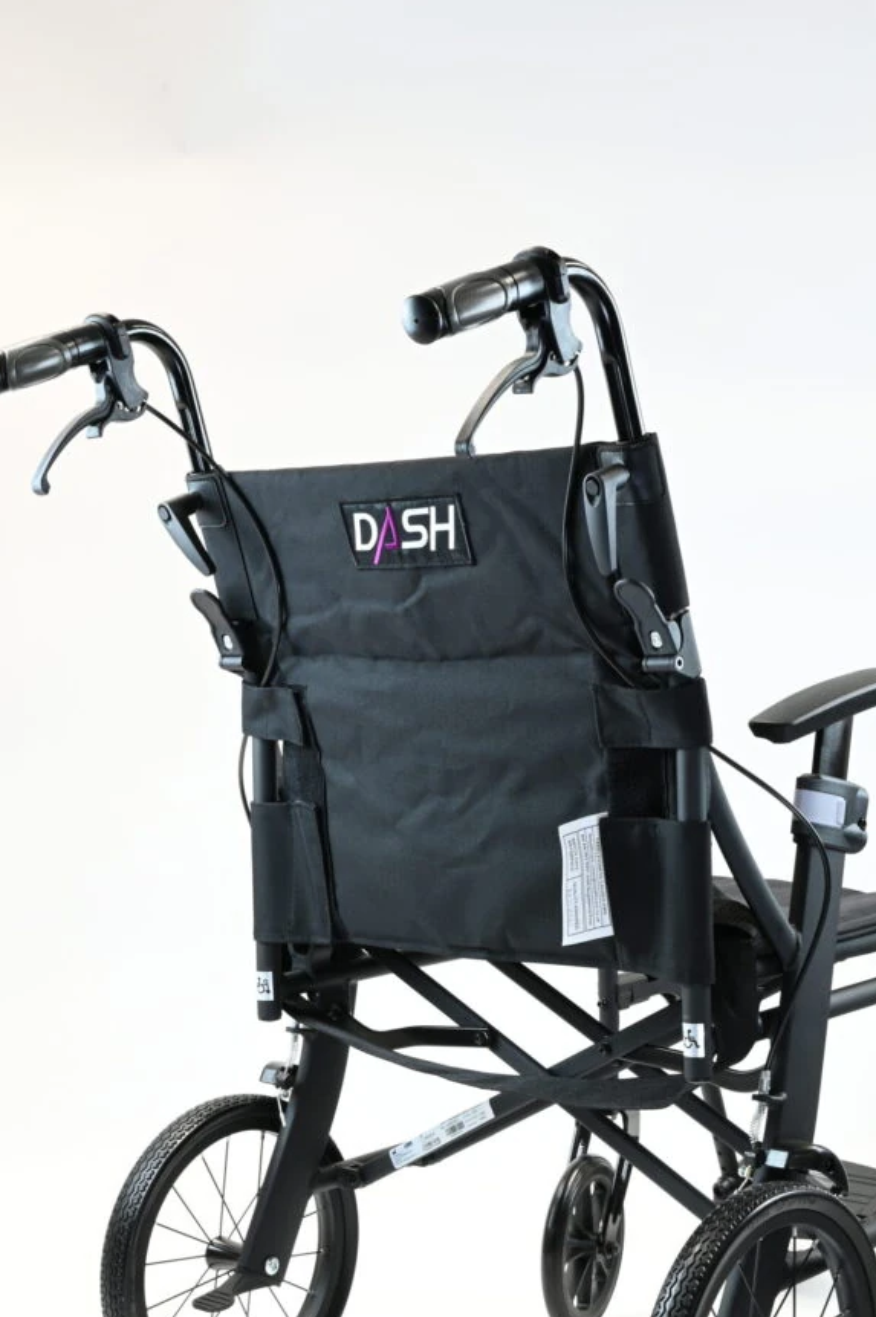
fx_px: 2194
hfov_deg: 22.5
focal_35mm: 60
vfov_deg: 33.2
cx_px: 550
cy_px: 864
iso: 100
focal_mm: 43
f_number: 13
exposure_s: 1/1.3
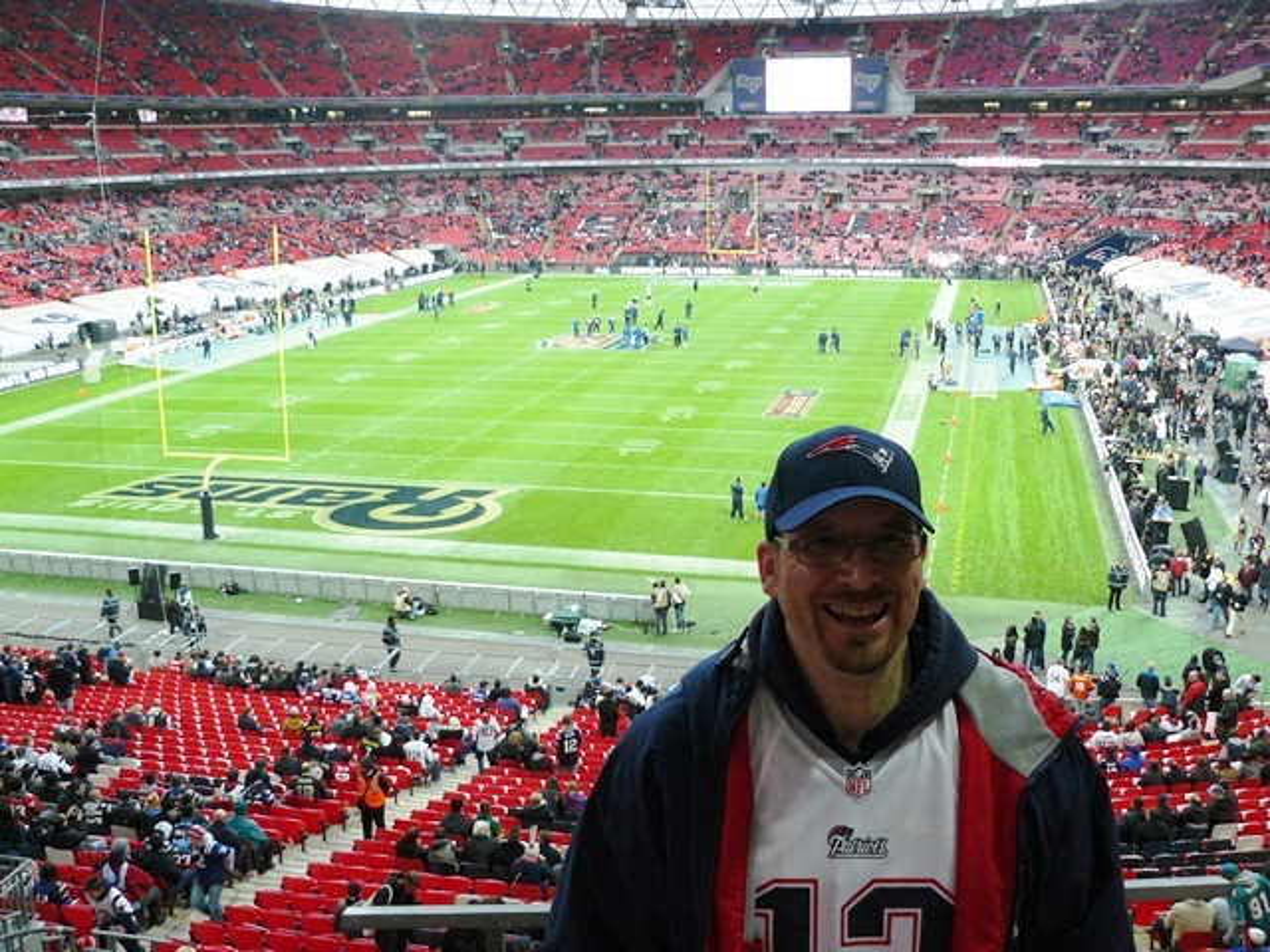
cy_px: 476
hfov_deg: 51.4
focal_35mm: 36
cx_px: 635
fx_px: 1321
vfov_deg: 39.7
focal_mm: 6
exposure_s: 1/30
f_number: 2.8
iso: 160
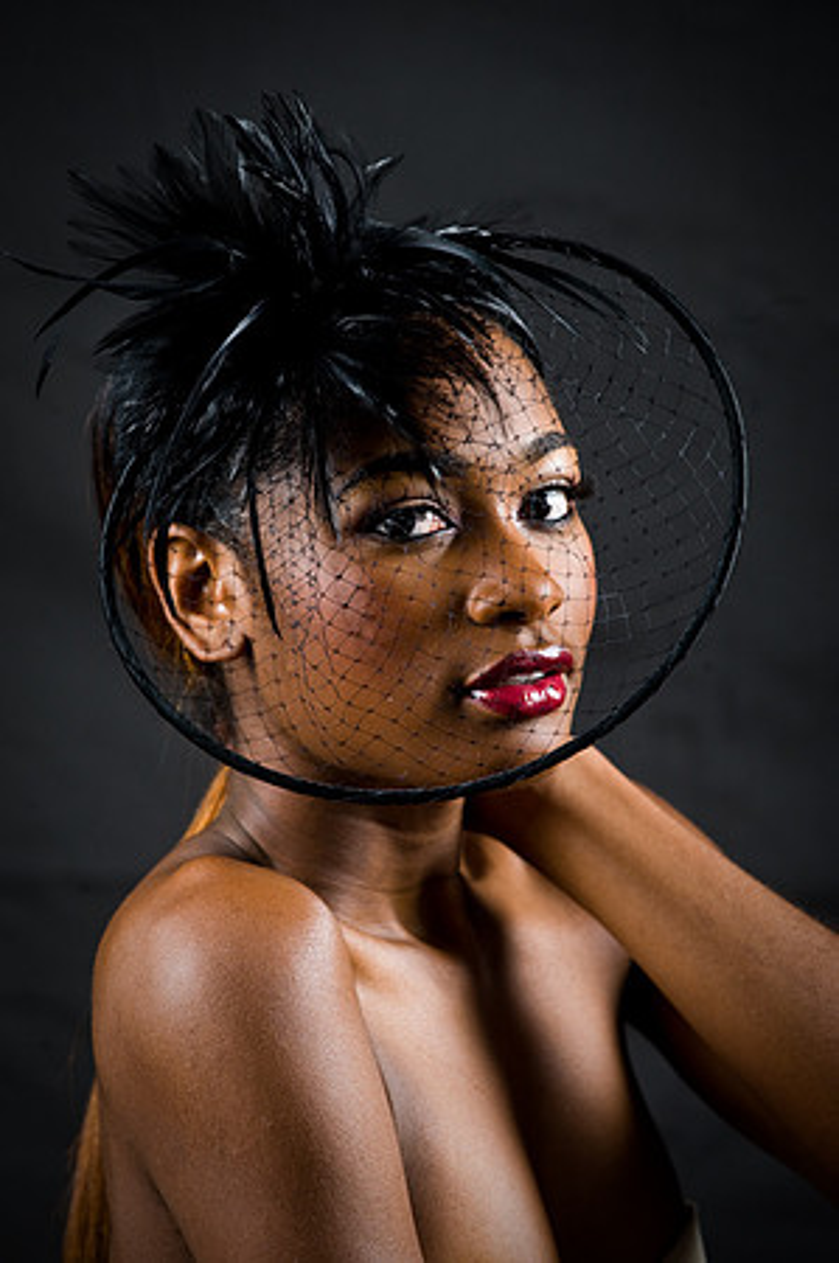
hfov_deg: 6.9
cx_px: 420
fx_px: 7007
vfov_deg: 10.3
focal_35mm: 200
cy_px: 632
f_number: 5.6
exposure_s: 1/125
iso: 320
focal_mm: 200
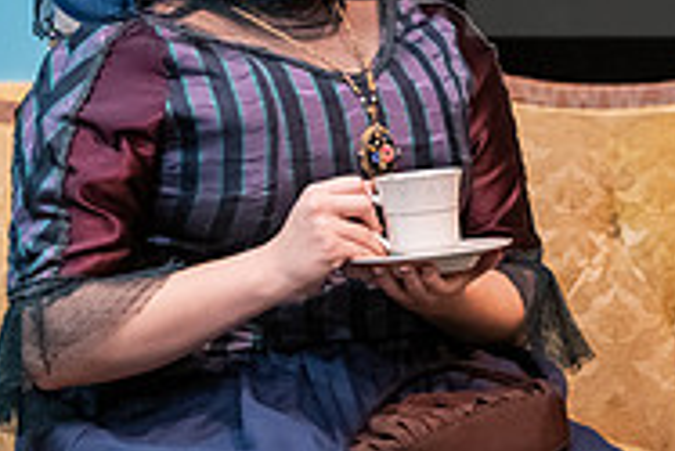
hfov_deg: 5.9
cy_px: 171
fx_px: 6511
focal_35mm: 347
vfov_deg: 4.0
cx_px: 357
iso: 3200
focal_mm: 112
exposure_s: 1/200
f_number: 3.2
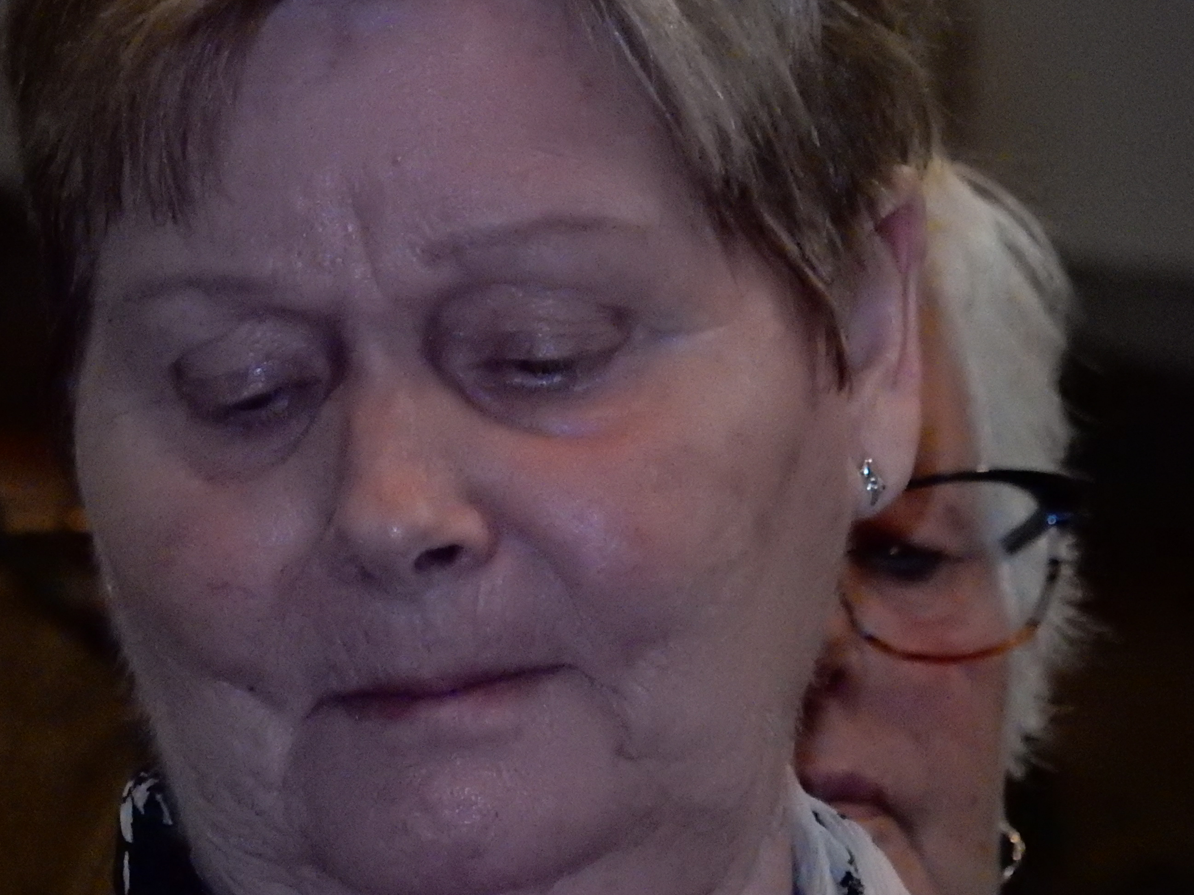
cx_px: 714
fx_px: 27558
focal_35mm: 799
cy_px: 498
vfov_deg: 1.9
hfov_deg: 2.5
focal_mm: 80.3
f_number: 6.3
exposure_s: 1/60
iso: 1600
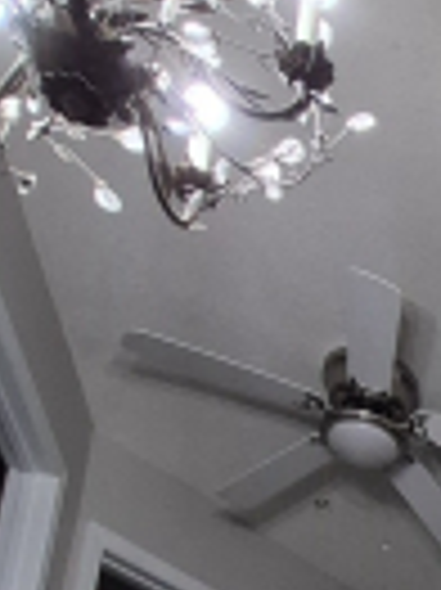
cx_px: 810
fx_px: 1123
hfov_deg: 17.6
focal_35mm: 66
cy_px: 871
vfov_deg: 23.7
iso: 400
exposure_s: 1/60
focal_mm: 1.74
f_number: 2.2
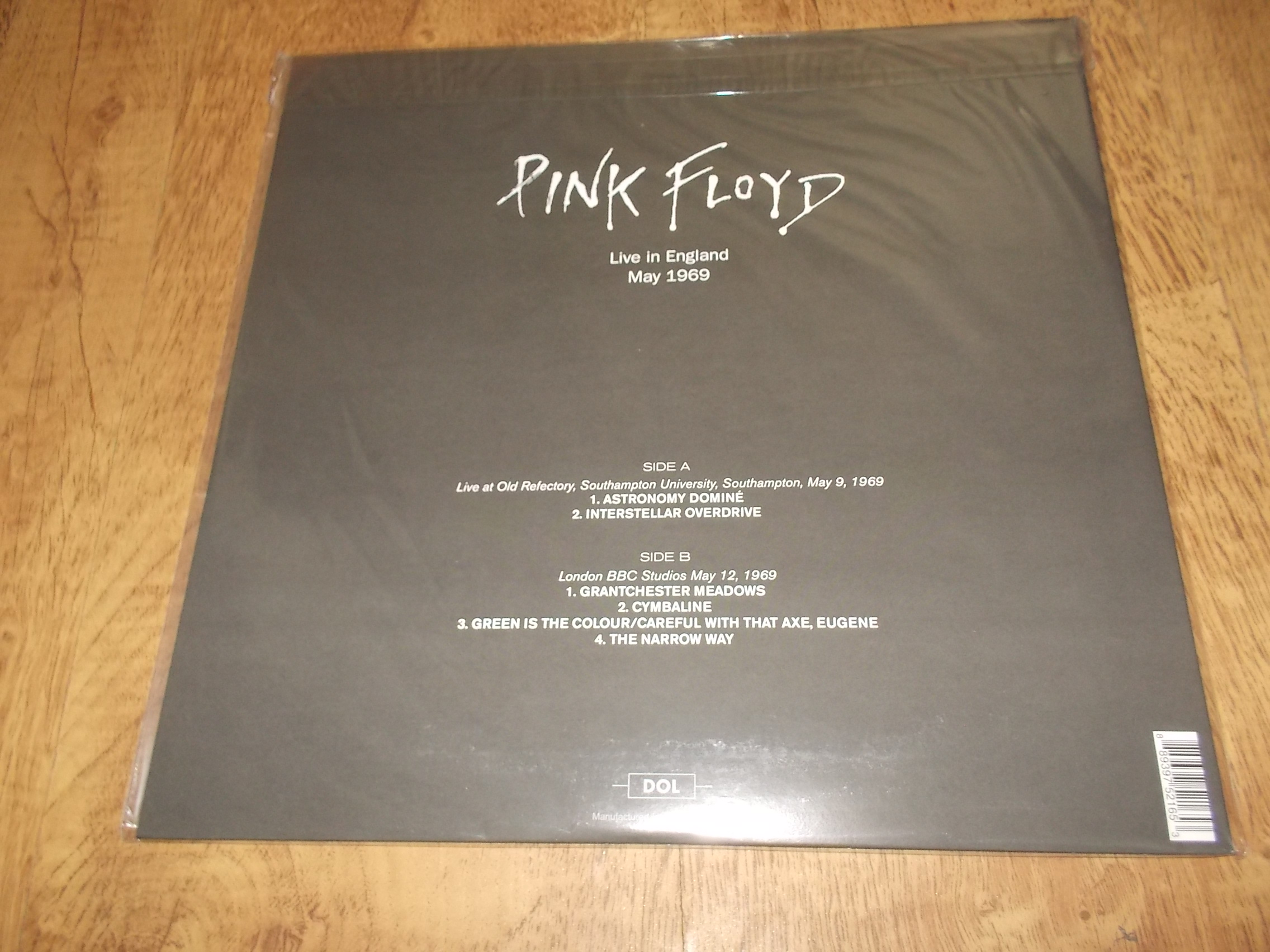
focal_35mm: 29
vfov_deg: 48.2
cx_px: 635
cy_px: 476
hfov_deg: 61.7
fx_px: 1064
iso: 200
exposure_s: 1/30
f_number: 3.3
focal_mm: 4.1
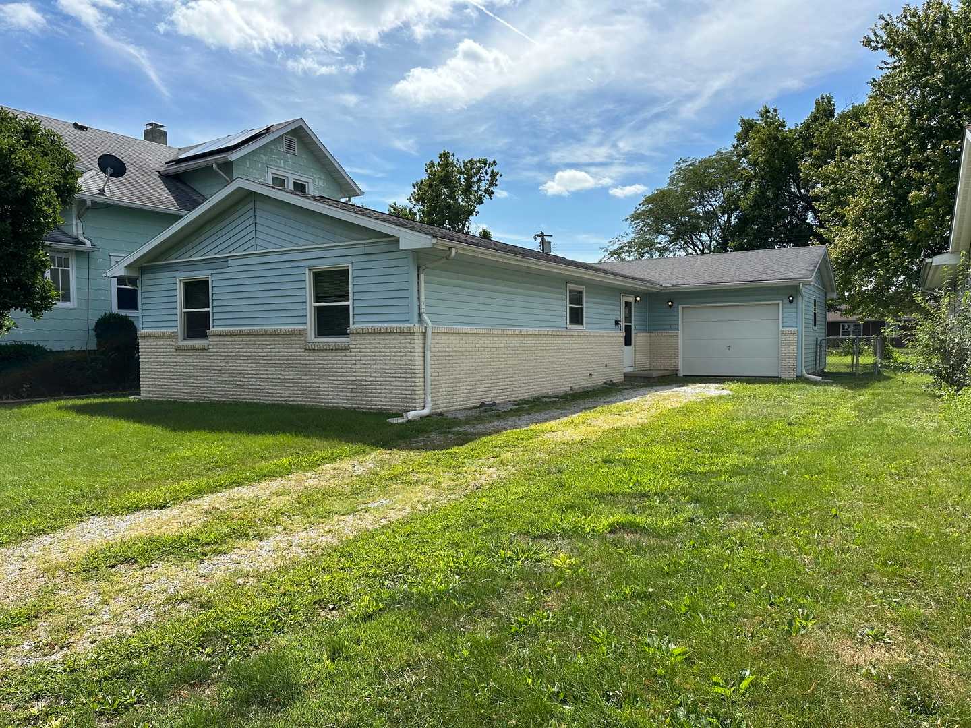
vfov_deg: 56.8
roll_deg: +0.1
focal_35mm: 24
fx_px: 673
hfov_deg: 71.6
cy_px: 364
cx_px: 486
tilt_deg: -2.4
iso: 80
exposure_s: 1/4545
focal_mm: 6.86
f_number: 1.78
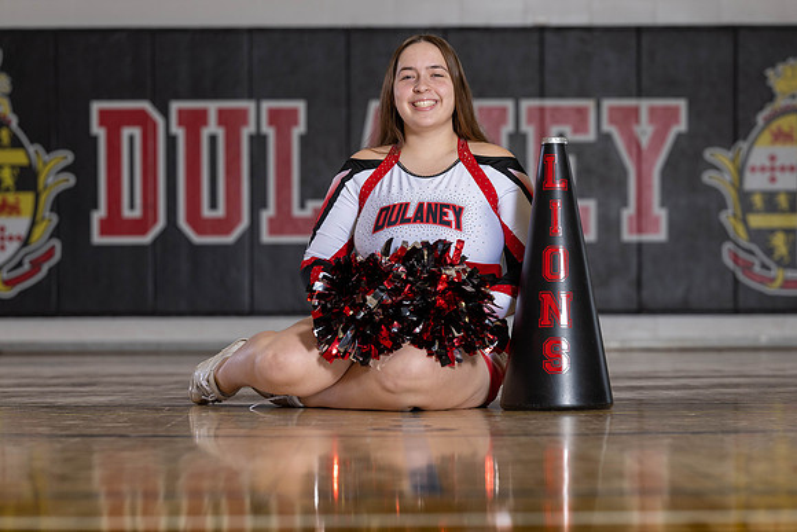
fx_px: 2843
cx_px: 389
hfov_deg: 16.0
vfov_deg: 10.7
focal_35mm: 128
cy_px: 299
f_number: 3.5
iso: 160
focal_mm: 98
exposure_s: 1/200
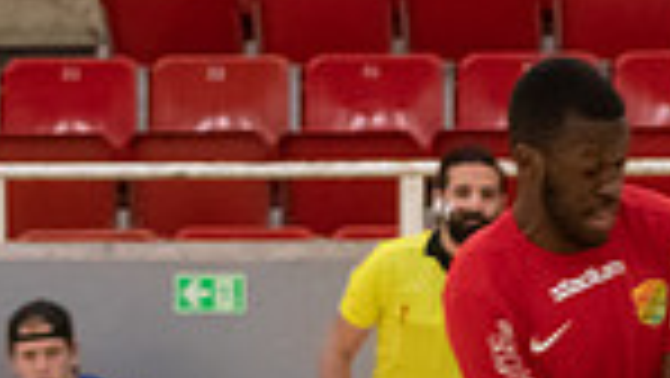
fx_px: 8959
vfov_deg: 2.4
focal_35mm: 504
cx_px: 1225
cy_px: 926
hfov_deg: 4.2
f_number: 3.2
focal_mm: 70
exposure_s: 1/800
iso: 720
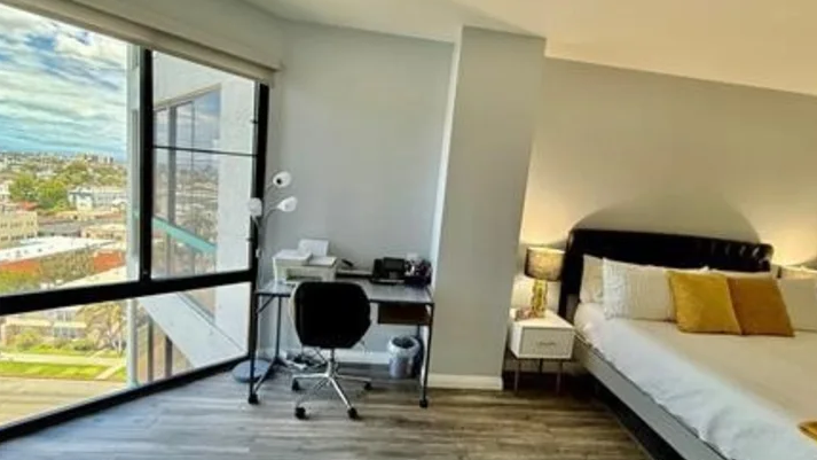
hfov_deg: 99.3
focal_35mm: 16
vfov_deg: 67.1
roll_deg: -6.0
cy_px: 229
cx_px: 422
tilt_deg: -7.0
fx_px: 347
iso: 320
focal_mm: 2.22
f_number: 2.2
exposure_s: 1/120
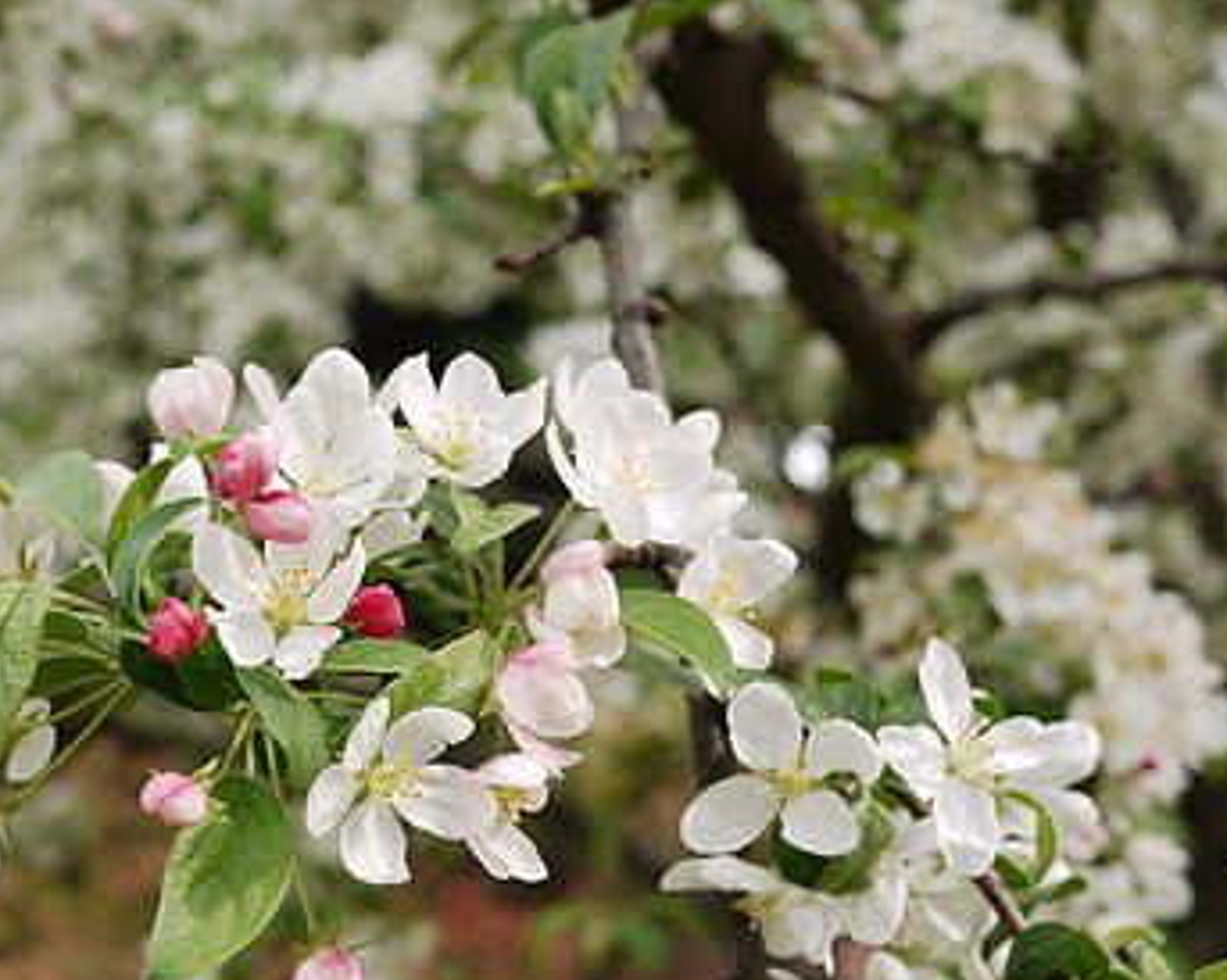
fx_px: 2395
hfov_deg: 28.3
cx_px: 315
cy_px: 689
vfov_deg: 23.0
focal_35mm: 66
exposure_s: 1/200
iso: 100
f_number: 4
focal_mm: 20
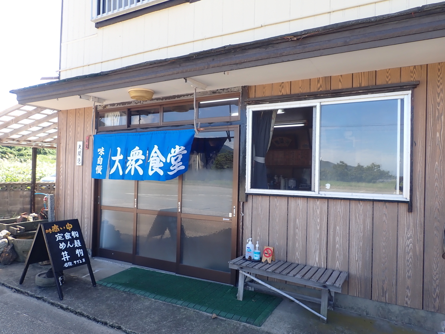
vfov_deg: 54.9
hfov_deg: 69.4
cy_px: 167
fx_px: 321
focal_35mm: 25
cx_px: 222
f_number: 2.8
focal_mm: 4.5
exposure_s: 1/250
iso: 100
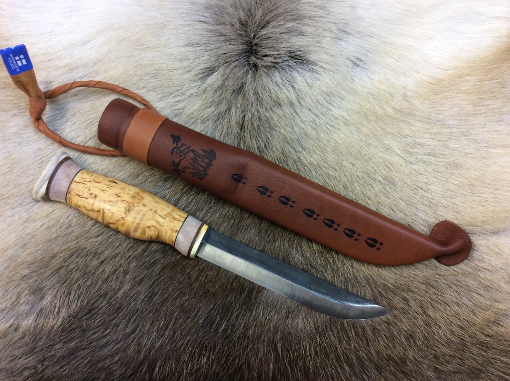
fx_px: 486
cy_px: 190
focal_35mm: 33
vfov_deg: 42.8
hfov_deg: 55.4
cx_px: 255
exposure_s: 1/25
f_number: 2.4
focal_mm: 3.3
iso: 50
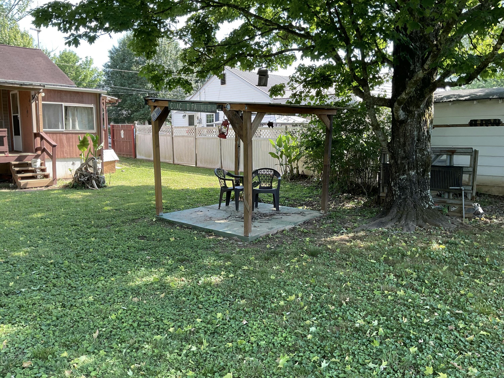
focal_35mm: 29
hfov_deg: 61.7
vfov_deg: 48.2
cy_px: 189
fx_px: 422
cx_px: 252
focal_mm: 3
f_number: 1.8
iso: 16
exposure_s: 1/142
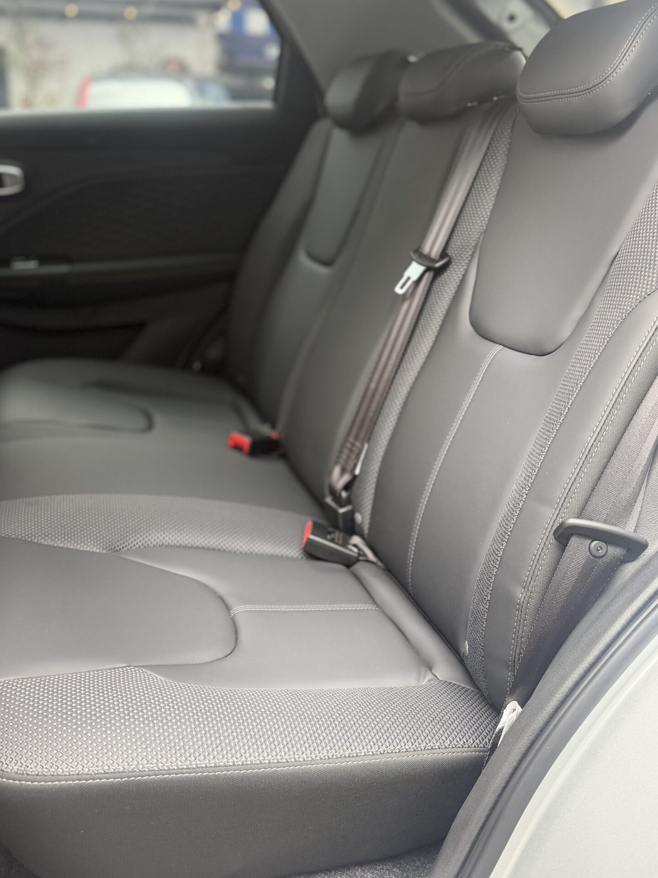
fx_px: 811
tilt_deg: -18.5
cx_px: 336
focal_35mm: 32
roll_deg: -0.9
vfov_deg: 56.7
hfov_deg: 44.2
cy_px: 399
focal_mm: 6.76
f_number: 1.78
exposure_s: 1/144
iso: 200
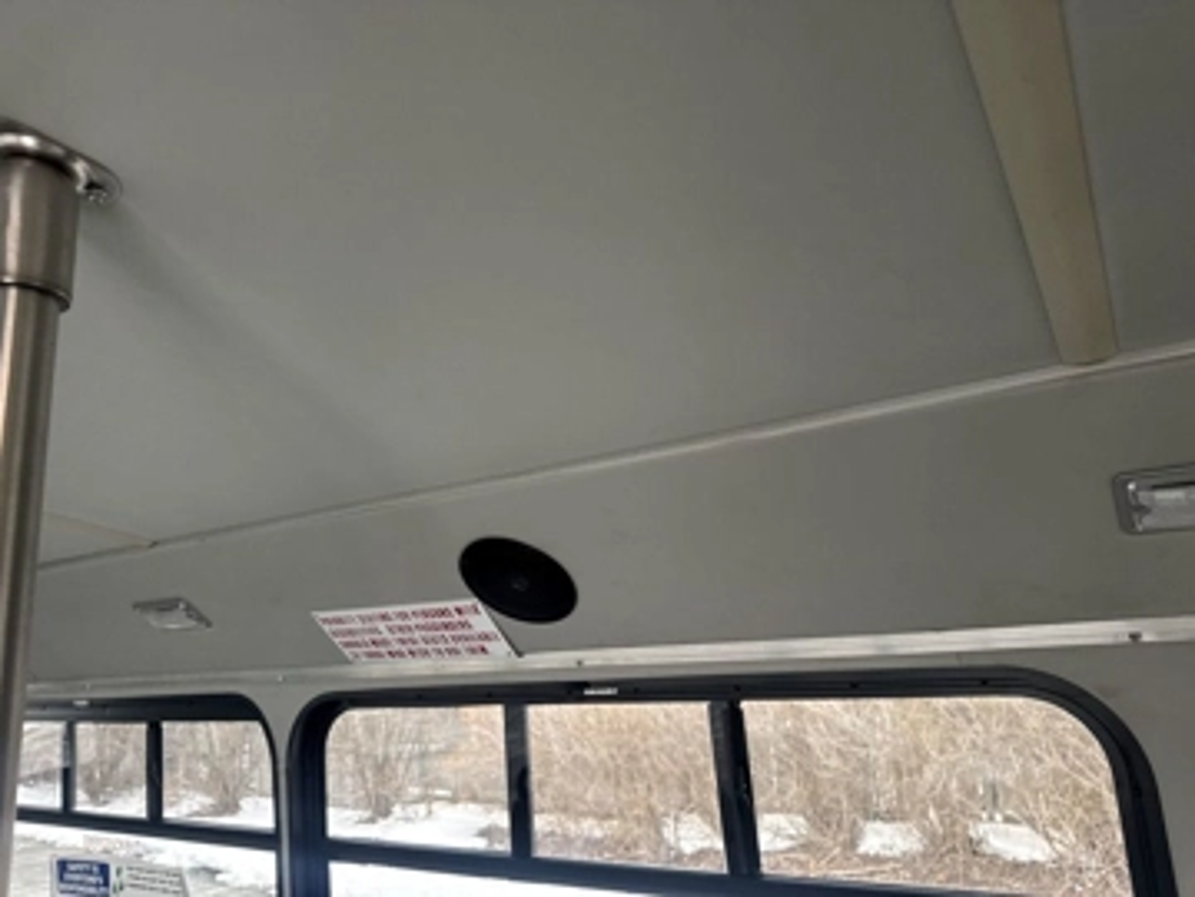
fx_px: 829
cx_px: 598
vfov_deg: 56.8
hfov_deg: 71.6
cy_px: 448
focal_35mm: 24
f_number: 1.78
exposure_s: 1/71
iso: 200
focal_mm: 6.76
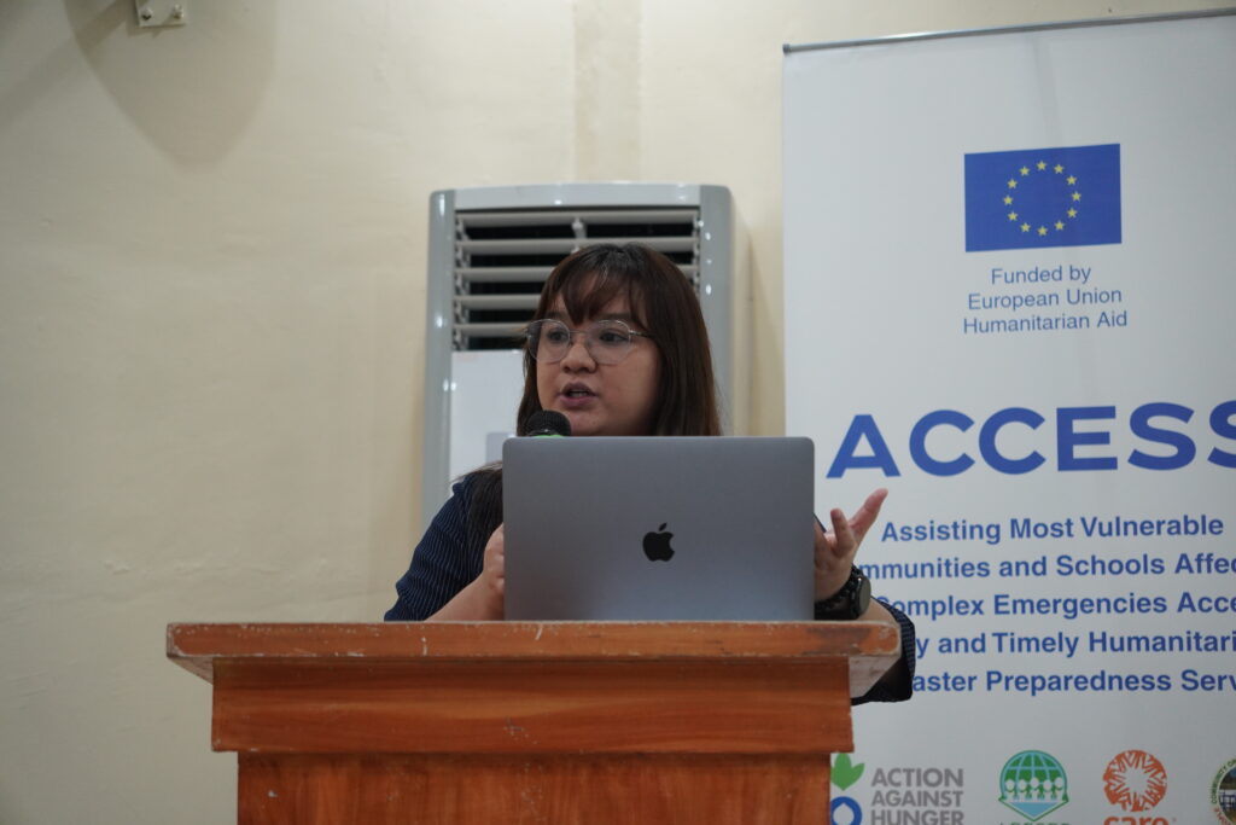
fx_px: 2575
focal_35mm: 75
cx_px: 618
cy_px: 412
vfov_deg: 18.2
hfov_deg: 27.0
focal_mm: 50
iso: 1000
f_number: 2.8
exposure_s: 1/160
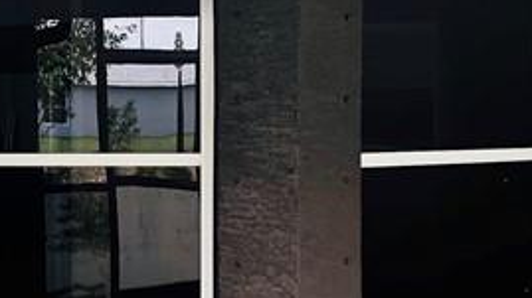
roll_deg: +0.6
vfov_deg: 10.4
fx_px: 1636
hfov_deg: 18.3
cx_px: 127
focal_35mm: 116
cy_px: 150
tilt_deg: +1.4
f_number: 1.8
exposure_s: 1/120
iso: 50
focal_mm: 4
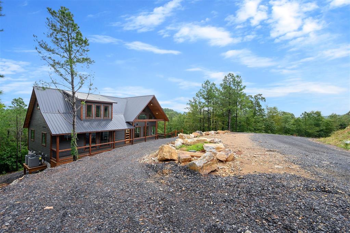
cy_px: 116
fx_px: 136
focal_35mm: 14
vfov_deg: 81.1
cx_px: 175
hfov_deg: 104.3
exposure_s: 1/40
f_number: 13
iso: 200
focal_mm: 14
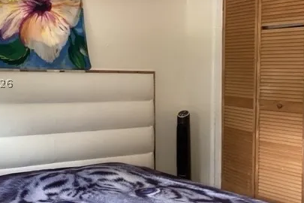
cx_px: 102
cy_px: 83
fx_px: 431
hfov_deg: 38.5
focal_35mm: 51
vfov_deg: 26.4
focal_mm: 3.3
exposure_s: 1/60
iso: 125
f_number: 2.4
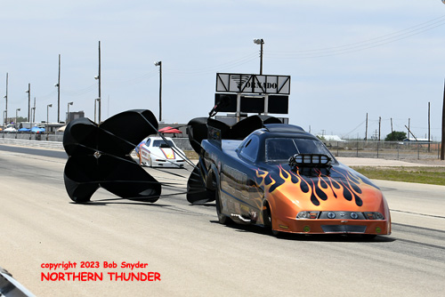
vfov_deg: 13.1
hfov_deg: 19.4
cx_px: 222
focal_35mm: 105
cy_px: 148
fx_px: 1299
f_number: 5.6
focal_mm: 70
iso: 160
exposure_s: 1/1250
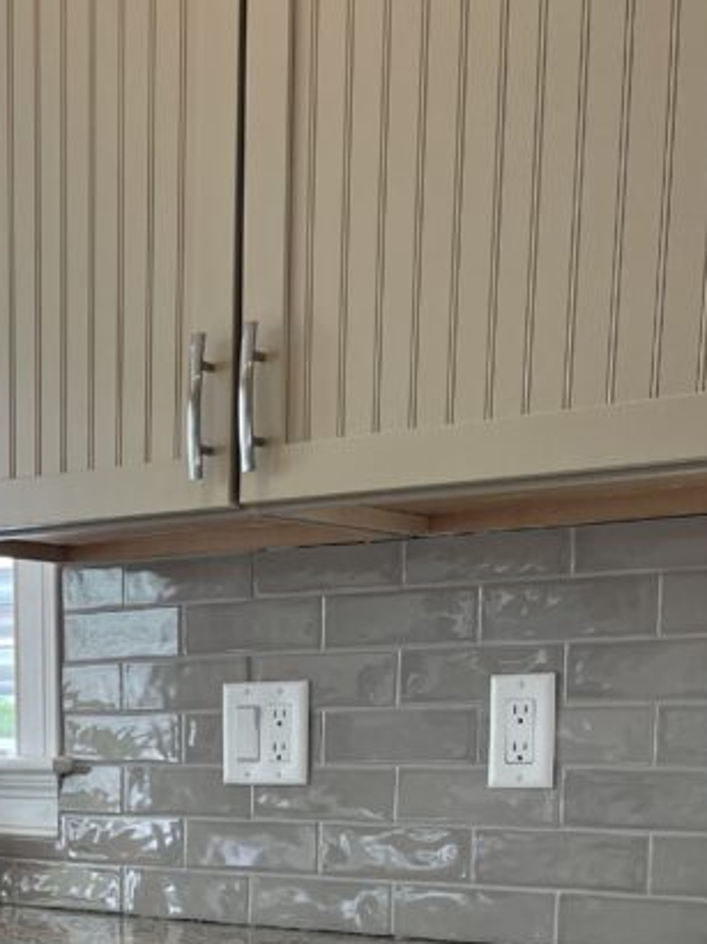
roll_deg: -1.0
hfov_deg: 22.2
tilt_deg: -9.7
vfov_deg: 27.4
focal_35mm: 65
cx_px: 115
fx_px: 1772
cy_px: 1025
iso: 125
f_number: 1.6
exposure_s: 1/120
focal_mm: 5.1
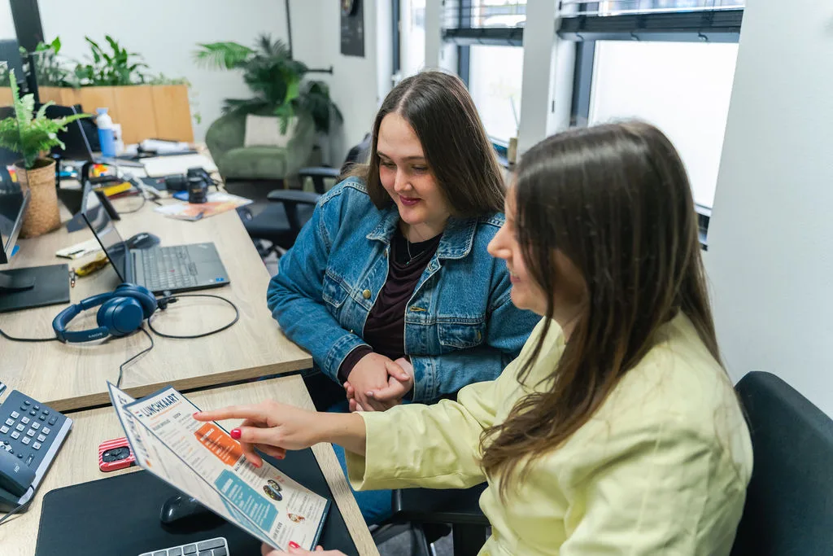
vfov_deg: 46.4
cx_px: 416
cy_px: 278
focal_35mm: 28
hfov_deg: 65.5
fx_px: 648
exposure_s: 1/250
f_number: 2.8
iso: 1000
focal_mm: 28
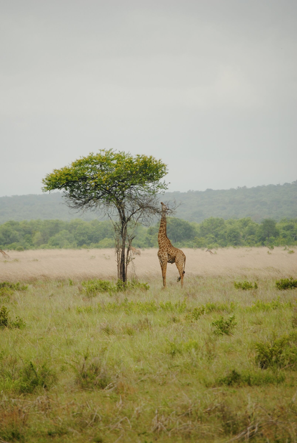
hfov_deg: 4.6
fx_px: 3701
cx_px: 148
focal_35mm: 300
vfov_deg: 6.9
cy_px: 222
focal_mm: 200
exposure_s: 1/800
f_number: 5.6
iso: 200
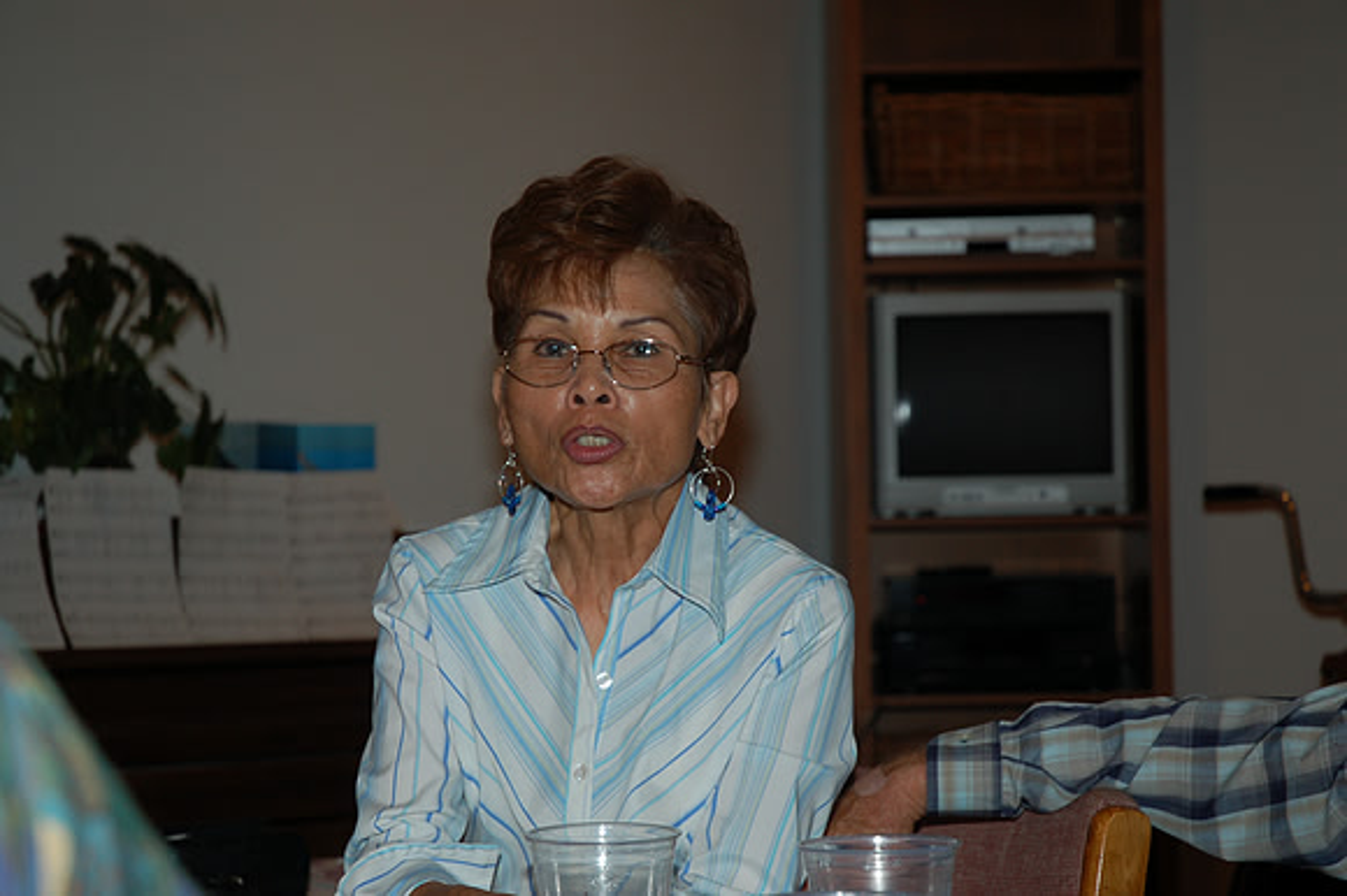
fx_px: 3085
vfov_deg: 16.5
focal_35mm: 82
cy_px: 448
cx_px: 674
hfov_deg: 24.6
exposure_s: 1/60
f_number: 4.5
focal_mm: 55
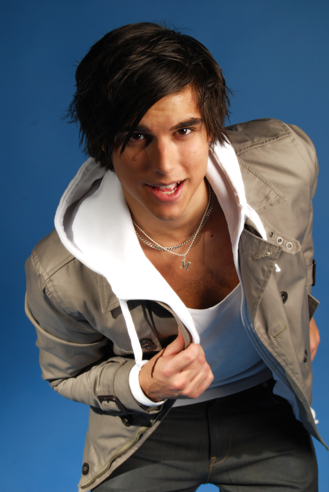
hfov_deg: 16.6
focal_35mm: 82
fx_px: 1128
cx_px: 164
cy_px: 246
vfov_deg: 24.6
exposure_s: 1/40
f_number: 10
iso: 100
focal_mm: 55
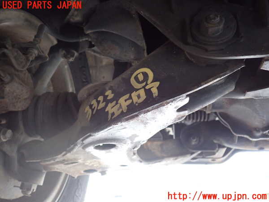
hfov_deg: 60.0
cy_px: 101
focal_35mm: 30
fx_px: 233
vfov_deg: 46.8
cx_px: 134
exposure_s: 1/30
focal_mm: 5.4
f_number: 2.3
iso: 320
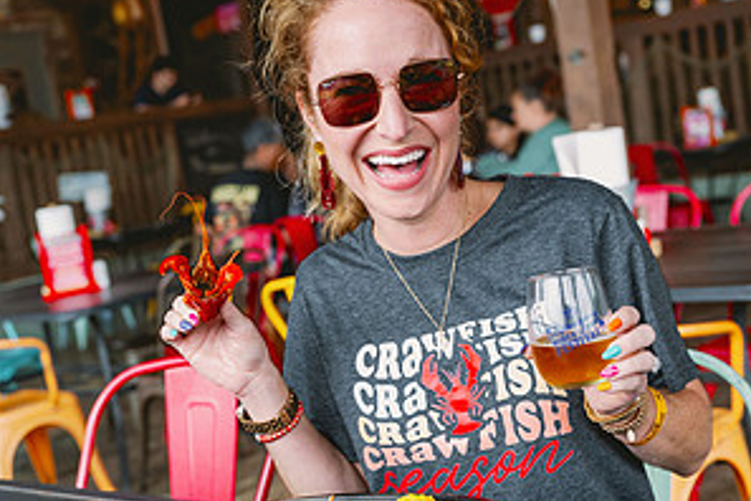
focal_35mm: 59
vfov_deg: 22.9
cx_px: 377
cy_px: 331
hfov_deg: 33.9
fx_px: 1231
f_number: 3.5
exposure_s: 1/400
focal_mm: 39
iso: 400
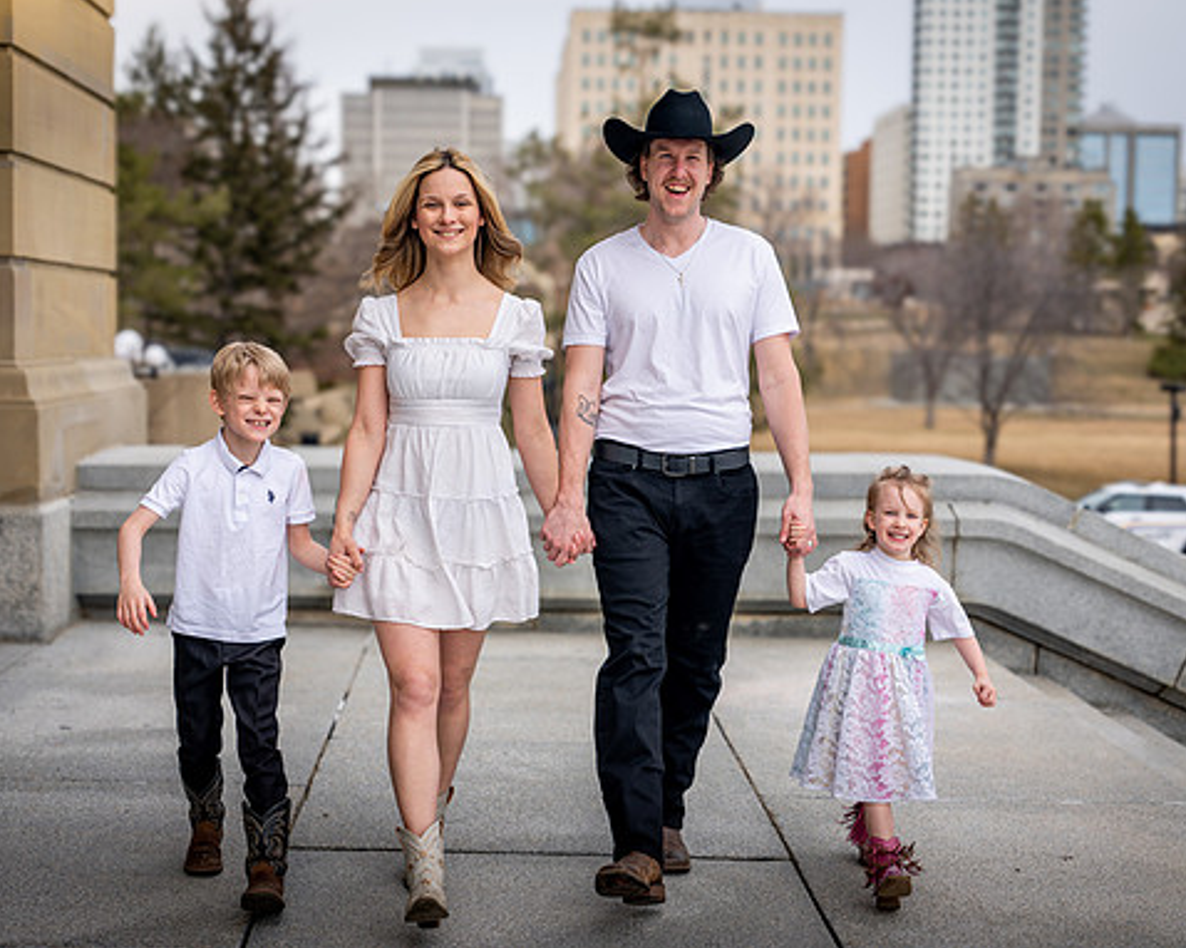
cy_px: 473
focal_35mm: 57
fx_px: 2000
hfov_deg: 33.0
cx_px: 556
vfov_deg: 26.7
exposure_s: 1/1000
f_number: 2.8
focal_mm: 50
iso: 100
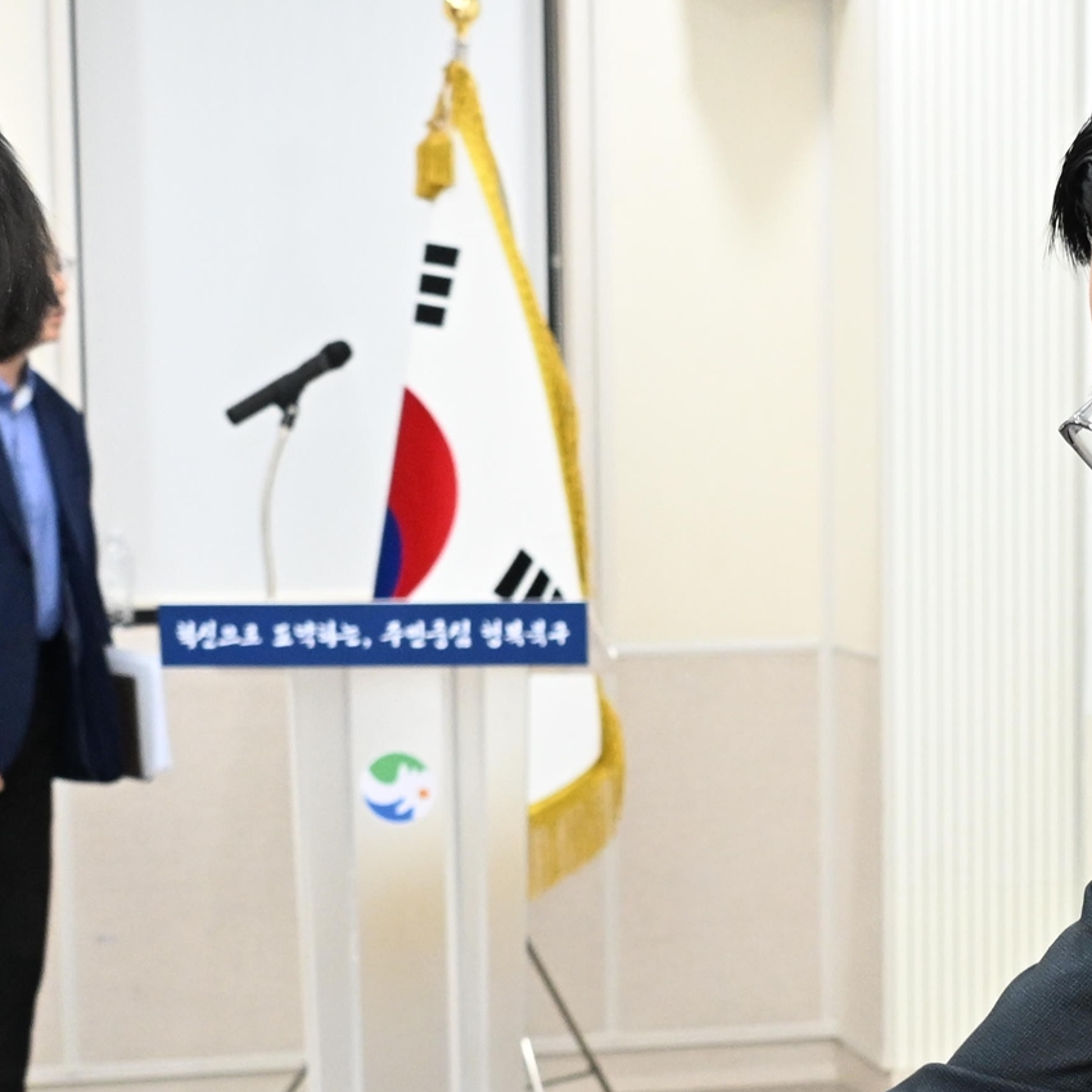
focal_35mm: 96
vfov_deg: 18.0
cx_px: 920
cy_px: 771
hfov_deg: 17.9
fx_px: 3426
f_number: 4.5
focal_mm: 24
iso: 2000
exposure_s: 1/125
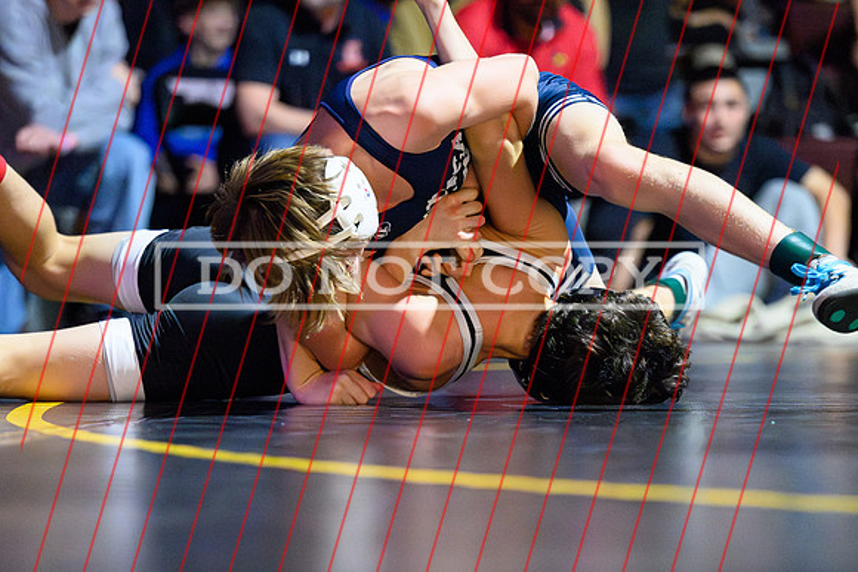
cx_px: 430
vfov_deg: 7.4
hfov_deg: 11.1
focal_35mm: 186
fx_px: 4430
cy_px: 410
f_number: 2.8
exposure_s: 1/640
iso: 16000
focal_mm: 125
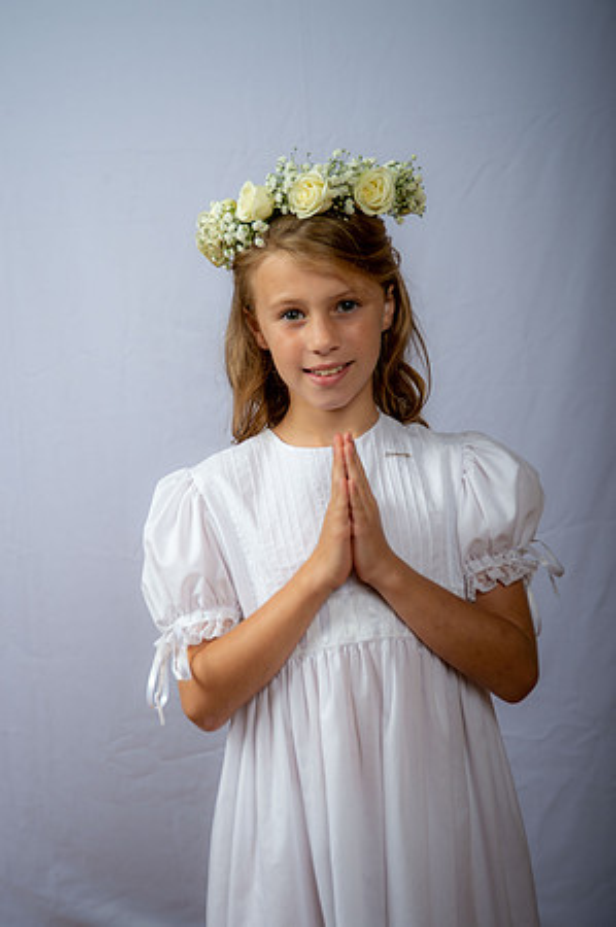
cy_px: 464
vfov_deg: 31.0
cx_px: 308
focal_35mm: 65
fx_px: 1672
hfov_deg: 20.9
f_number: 6.3
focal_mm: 65
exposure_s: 1/200
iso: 250
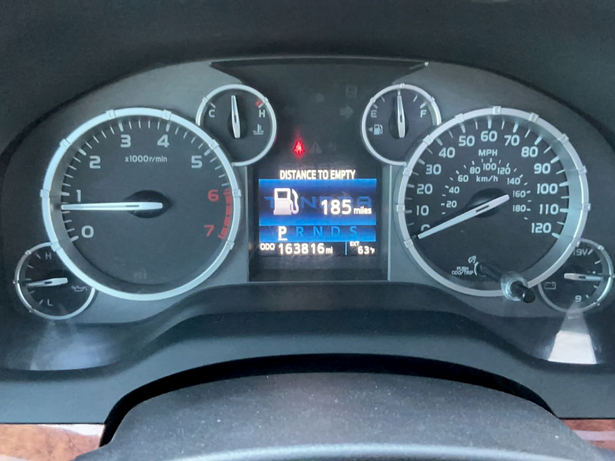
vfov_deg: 46.8
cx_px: 308
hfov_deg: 60.0
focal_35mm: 30
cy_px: 230
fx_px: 533
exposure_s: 1/60
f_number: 1.8
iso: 500
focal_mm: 3
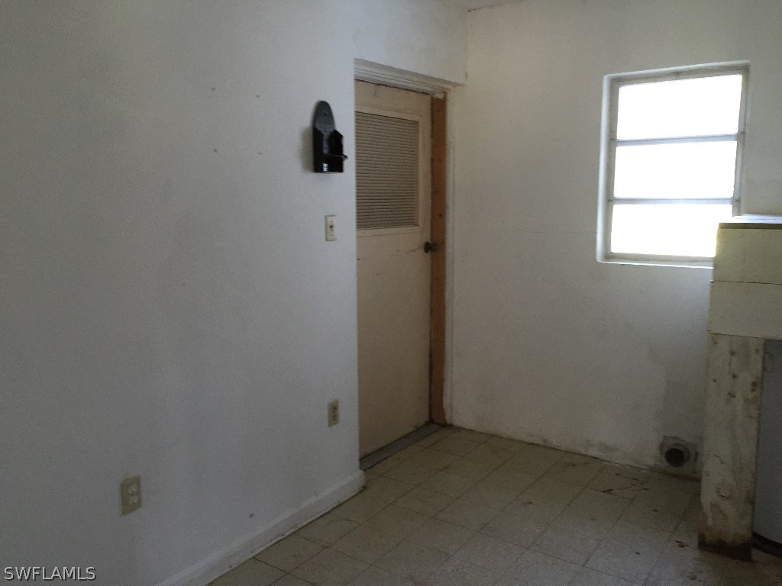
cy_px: 293
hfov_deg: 61.7
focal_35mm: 29
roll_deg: +0.9
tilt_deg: -7.9
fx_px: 655
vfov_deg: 48.2
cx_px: 391
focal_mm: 4.15
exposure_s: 1/30
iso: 200
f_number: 2.2
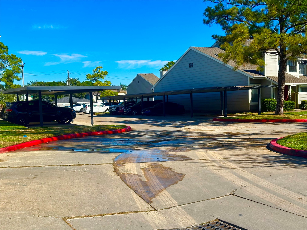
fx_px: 426
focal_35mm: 48
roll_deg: +1.9
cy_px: 115
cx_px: 154
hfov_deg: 39.7
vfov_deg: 30.3
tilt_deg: -2.1
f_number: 1.78
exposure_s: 1/4184
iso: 64
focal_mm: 6.86
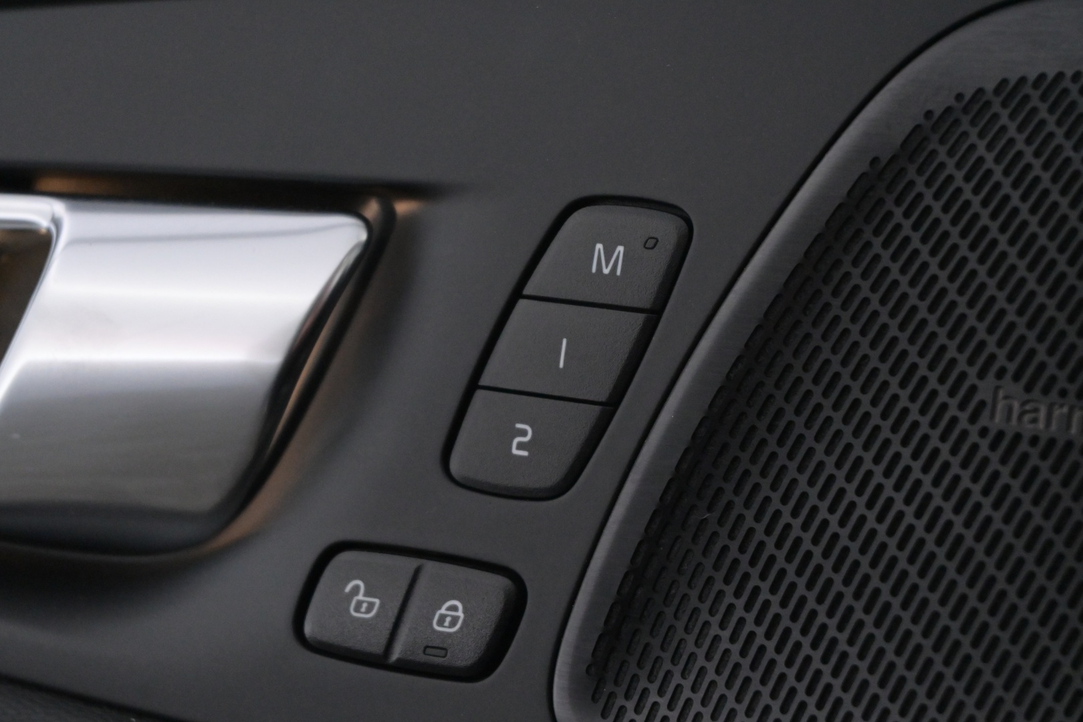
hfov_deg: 27.0
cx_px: 542
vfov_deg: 18.2
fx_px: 2256
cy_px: 361
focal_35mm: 75
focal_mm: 50
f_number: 6.3
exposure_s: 1/80
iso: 4000
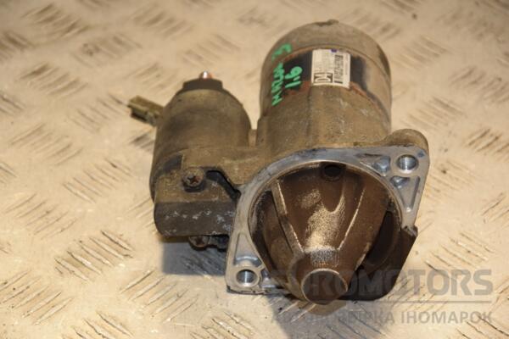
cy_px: 170
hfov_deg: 14.9
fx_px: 1951
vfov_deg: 9.9
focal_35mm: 138
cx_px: 254
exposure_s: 1/200
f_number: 5.6
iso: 800
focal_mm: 92
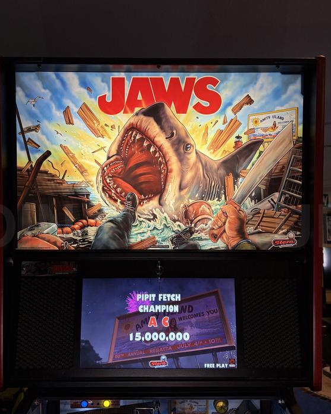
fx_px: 343
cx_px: 161
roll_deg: +0.1
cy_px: 228
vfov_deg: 62.1
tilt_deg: +5.9
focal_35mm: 28
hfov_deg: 51.5
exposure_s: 1/120
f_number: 1.6
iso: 125
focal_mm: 5.96
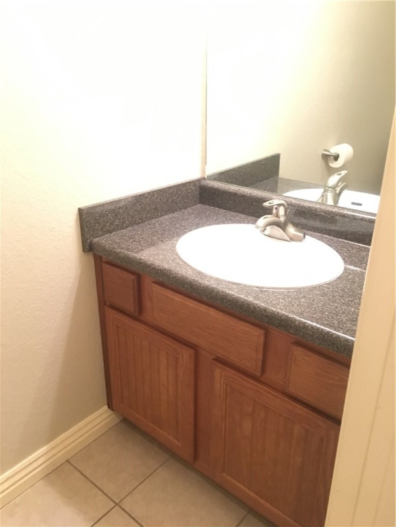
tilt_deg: -23.3
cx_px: 198
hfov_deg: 48.2
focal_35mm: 29
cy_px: 264
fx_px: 442
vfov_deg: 61.7
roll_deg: -0.7
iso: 200
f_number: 2.2
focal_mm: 4.15
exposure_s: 1/24
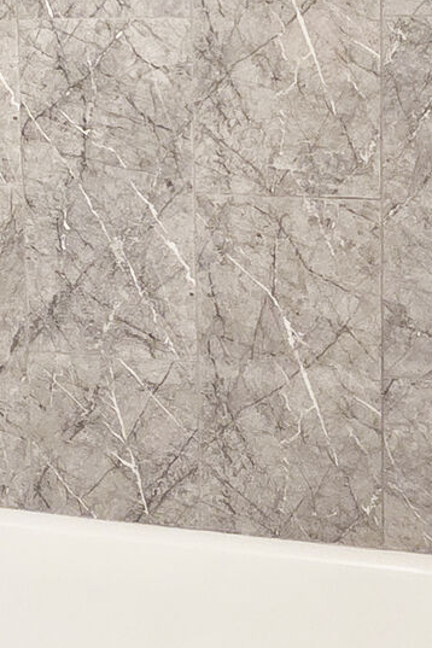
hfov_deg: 22.3
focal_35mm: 58
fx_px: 1044
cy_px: -6
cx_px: -19
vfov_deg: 31.7
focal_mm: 2.2
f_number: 2.2
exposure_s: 1/60
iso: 400
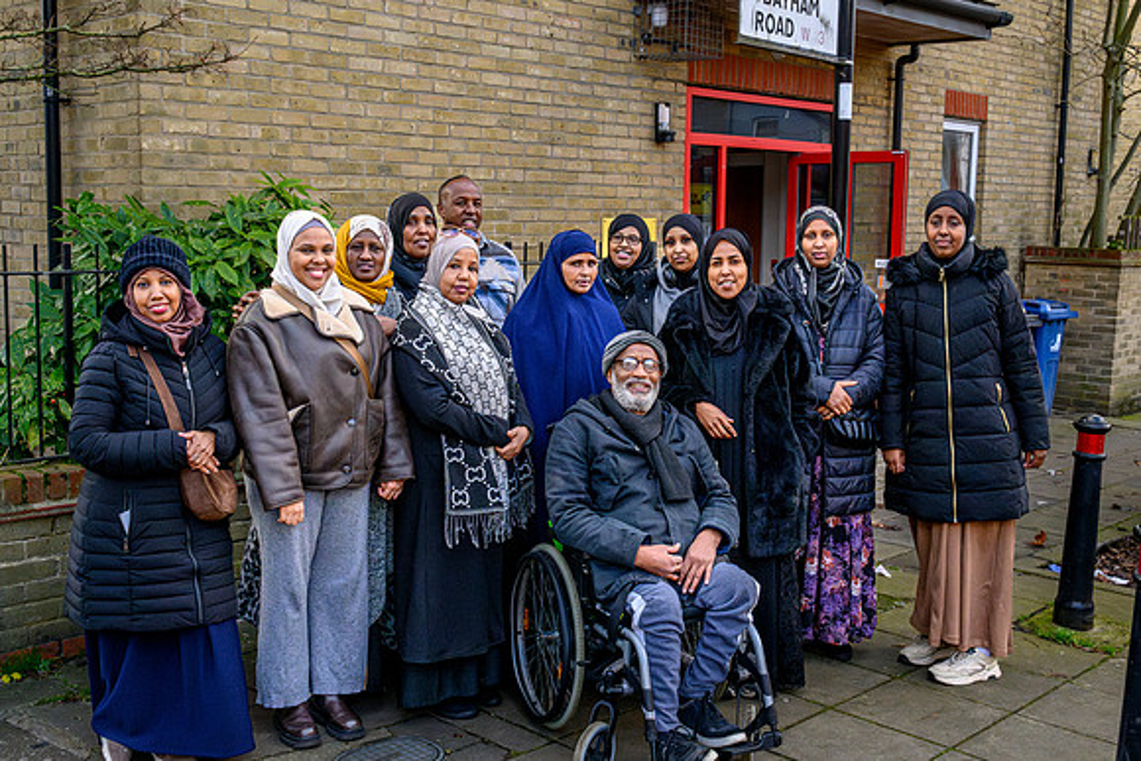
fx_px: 1231
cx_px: 560
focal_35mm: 39
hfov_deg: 49.7
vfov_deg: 34.3
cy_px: 355
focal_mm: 35
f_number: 13
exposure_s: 1/500
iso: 10000
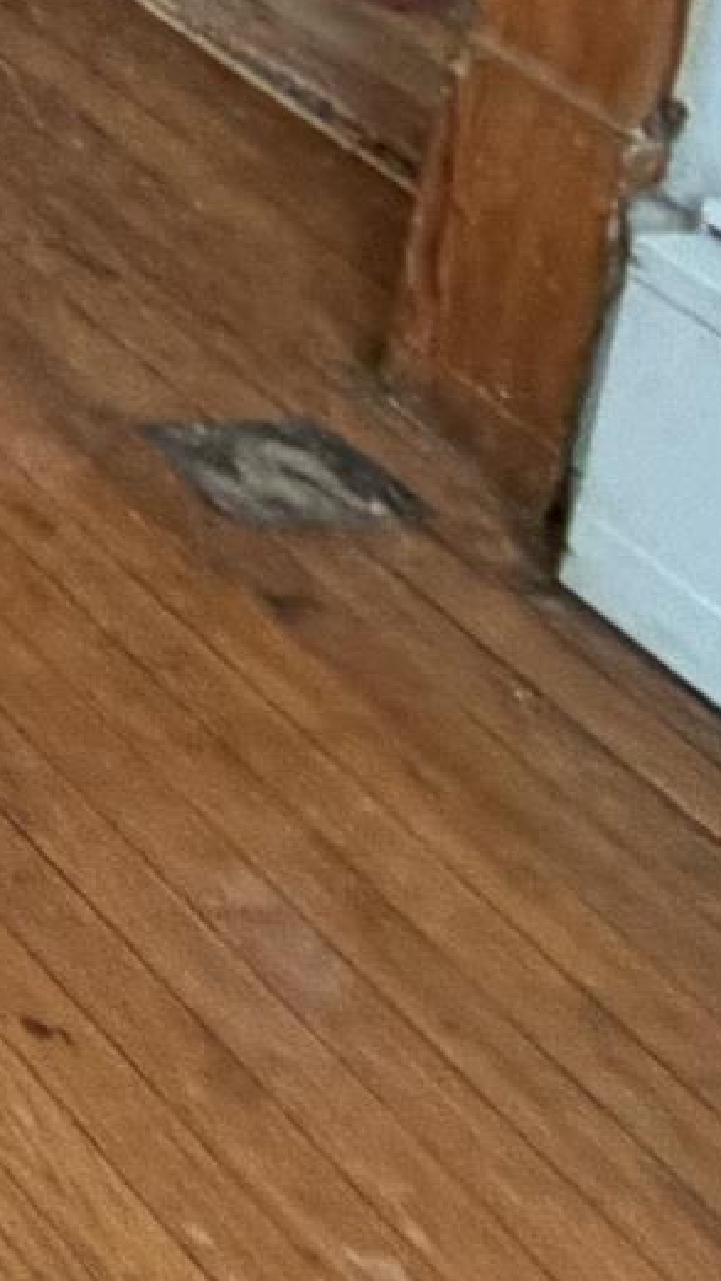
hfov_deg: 8.0
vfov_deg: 18.3
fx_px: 3059
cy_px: -1057
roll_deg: -0.4
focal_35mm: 90
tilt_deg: -12.8
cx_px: -2178
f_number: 2.2
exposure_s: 1/120
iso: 320
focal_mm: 2.22
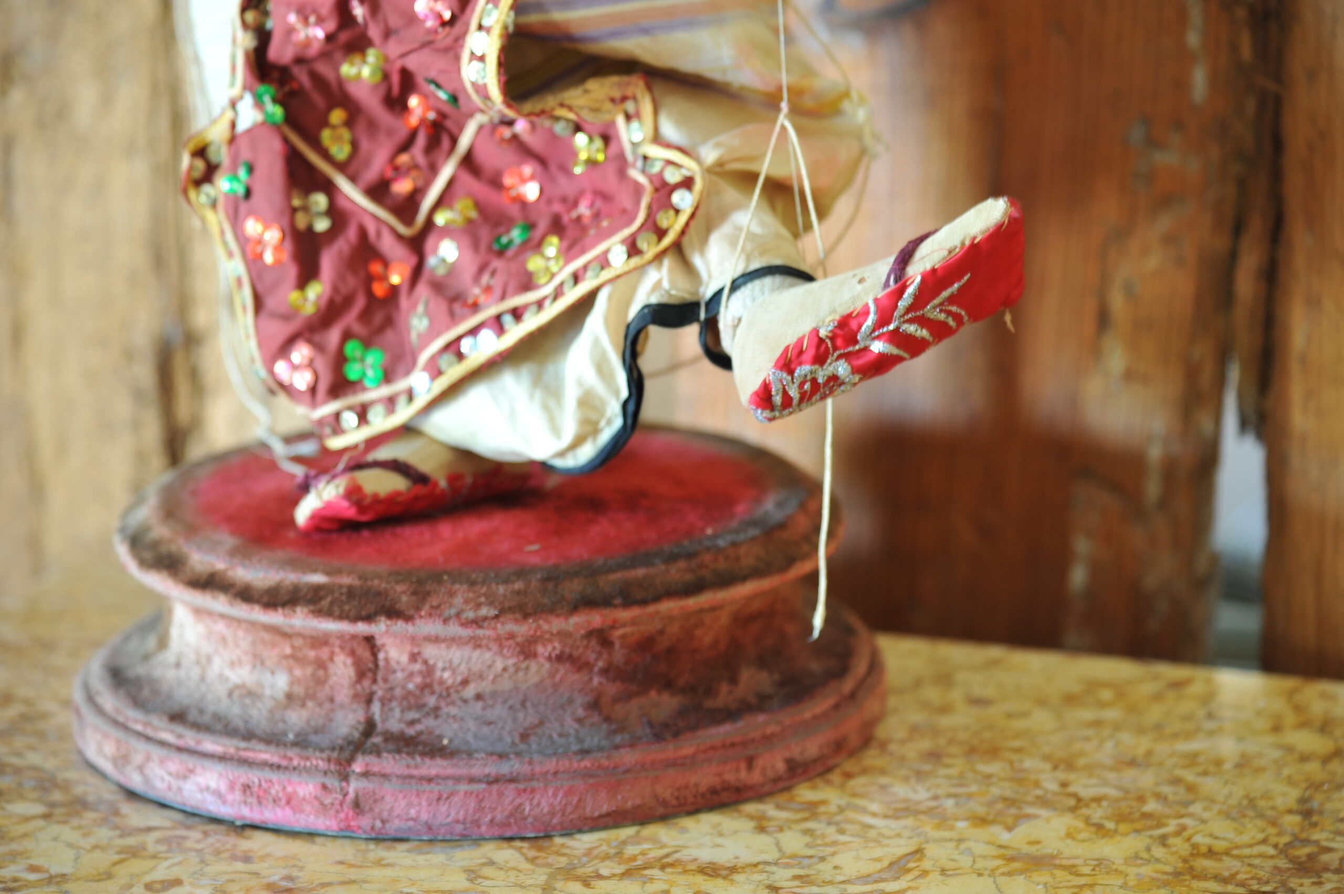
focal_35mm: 120
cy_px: 447
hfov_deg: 17.1
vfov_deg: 11.4
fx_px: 4477
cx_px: 672
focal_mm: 120
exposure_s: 1/1.3
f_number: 4.5
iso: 200
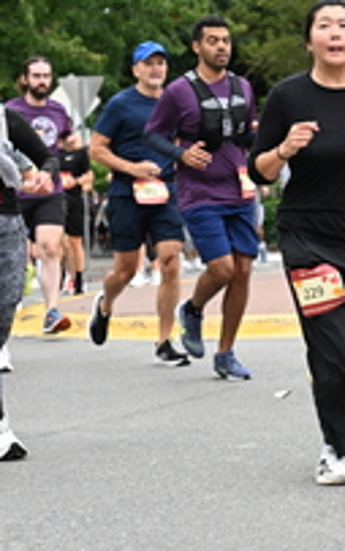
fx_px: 2330
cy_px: 106
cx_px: 208
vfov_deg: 13.4
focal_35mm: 155
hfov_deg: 8.5
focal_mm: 56
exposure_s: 1/800
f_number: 4
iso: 1600
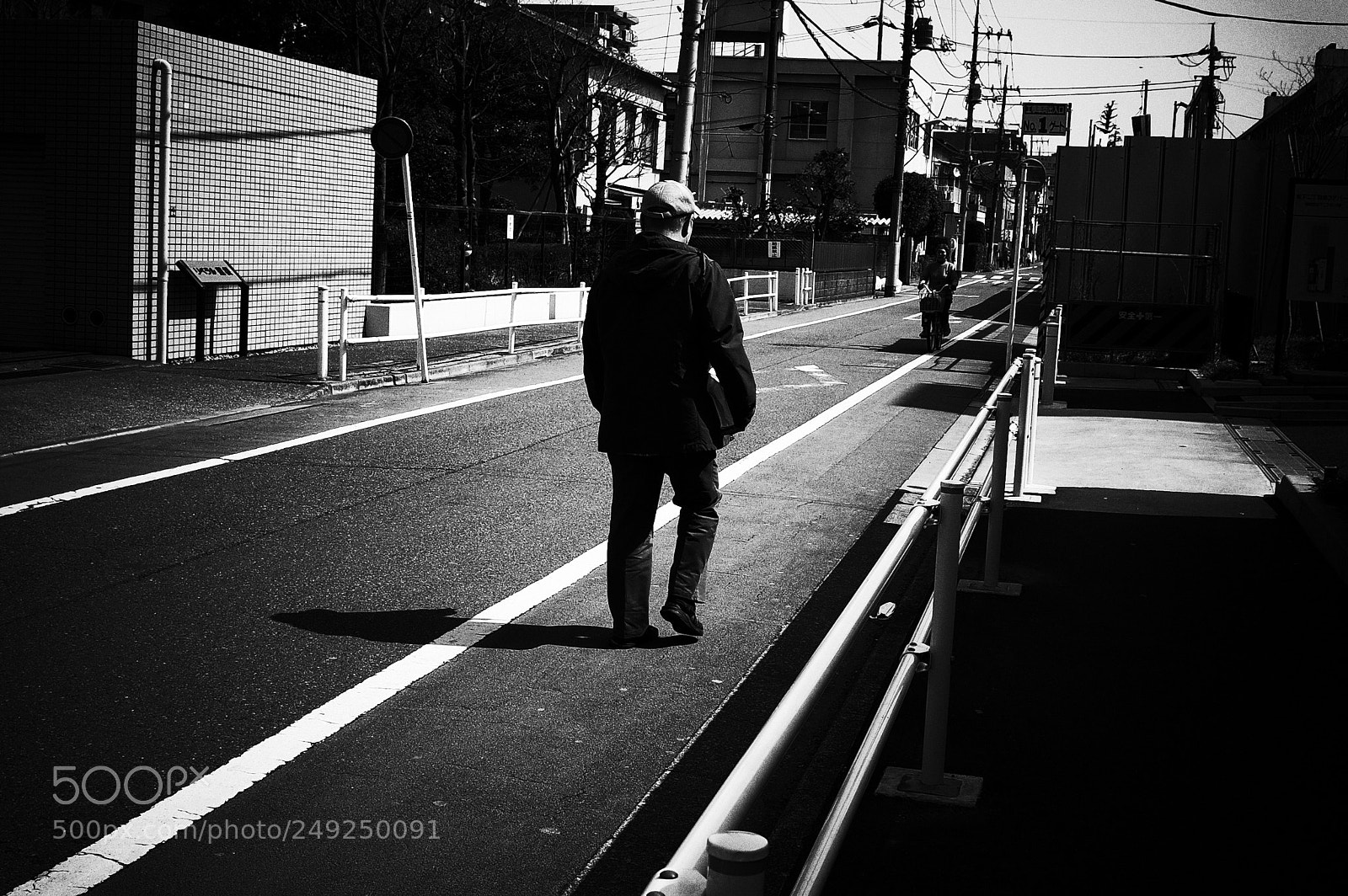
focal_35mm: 47
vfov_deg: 28.6
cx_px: 674
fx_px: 1758
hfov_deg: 41.9
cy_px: 448
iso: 100
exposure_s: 1/500
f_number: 5.6
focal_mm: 18.3
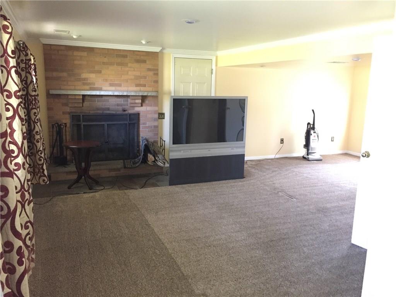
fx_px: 332
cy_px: 148
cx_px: 198
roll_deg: -1.9
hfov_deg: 61.7
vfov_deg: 48.2
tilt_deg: -11.3
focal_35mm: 29
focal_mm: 4.15
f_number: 2.2
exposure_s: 1/17
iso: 320
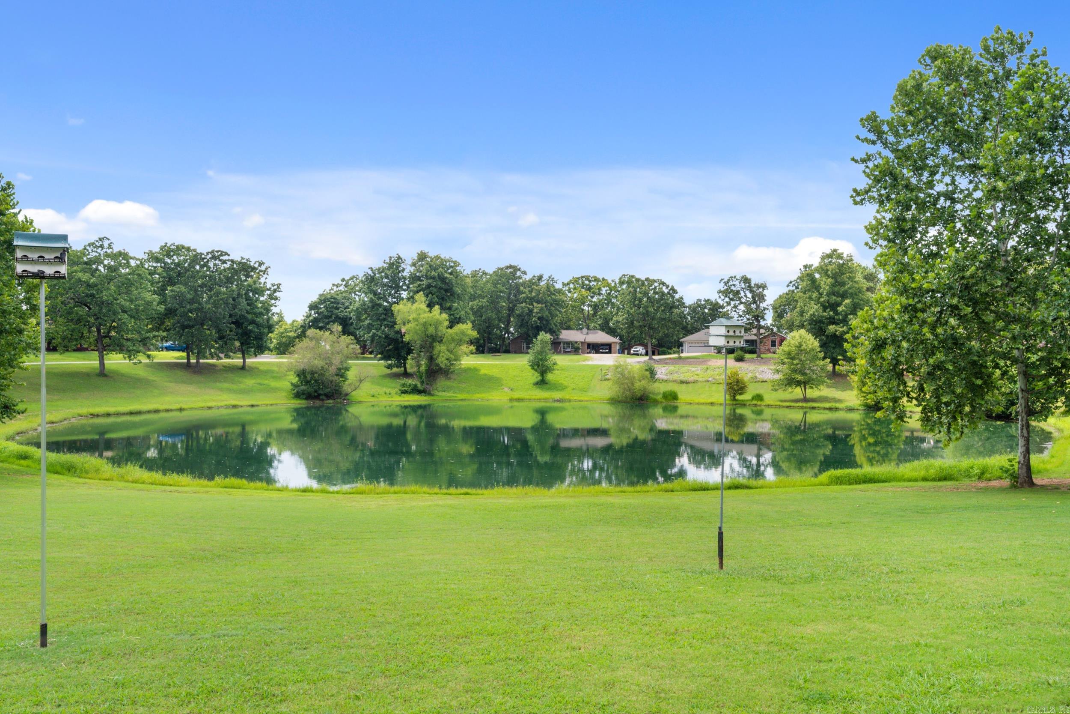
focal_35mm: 27
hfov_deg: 67.4
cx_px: 535
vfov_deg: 47.9
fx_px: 802
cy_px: 357
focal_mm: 18
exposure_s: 1/500
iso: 200
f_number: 9
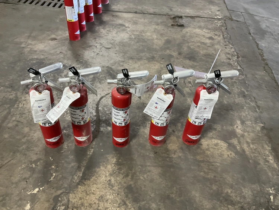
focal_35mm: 29
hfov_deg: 61.6
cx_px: 140
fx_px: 234
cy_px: 105
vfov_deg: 48.3
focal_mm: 3
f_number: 1.8
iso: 250
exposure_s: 1/60
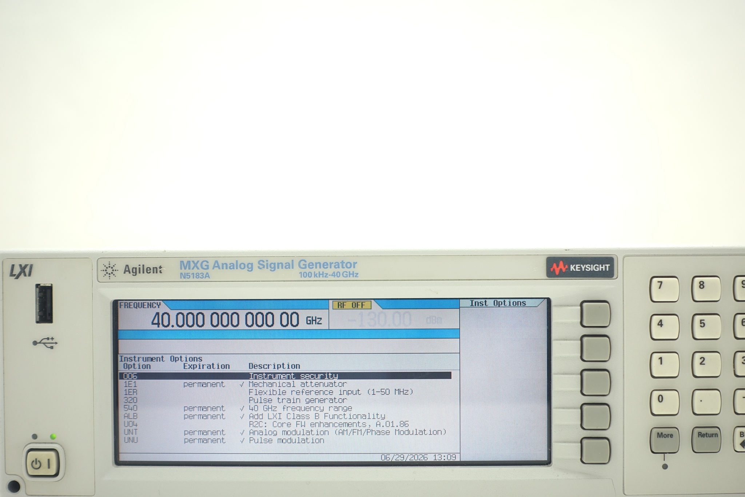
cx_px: 372
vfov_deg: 19.5
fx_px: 1448
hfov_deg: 28.8
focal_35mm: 70
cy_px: 248
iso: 100
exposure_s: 1/15
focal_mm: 25.7
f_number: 3.2
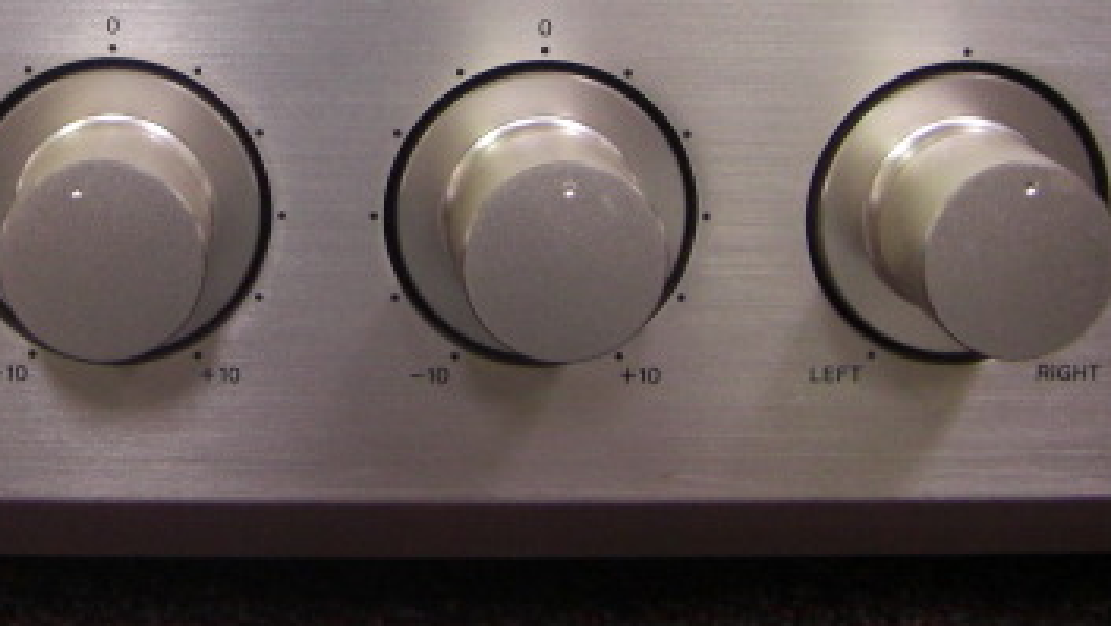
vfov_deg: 15.8
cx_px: 264
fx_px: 2211
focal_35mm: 75
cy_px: -25
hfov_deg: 27.8
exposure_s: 1/30
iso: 200
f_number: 3.4
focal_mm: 6.3
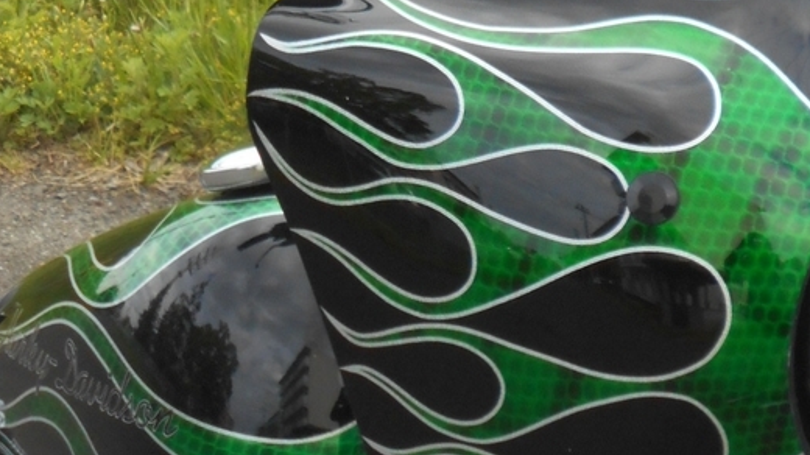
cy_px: -137
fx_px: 3564
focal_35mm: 166
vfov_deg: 7.2
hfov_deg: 12.9
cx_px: 579
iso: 180
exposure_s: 1/250
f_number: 5.3
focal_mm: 11.6
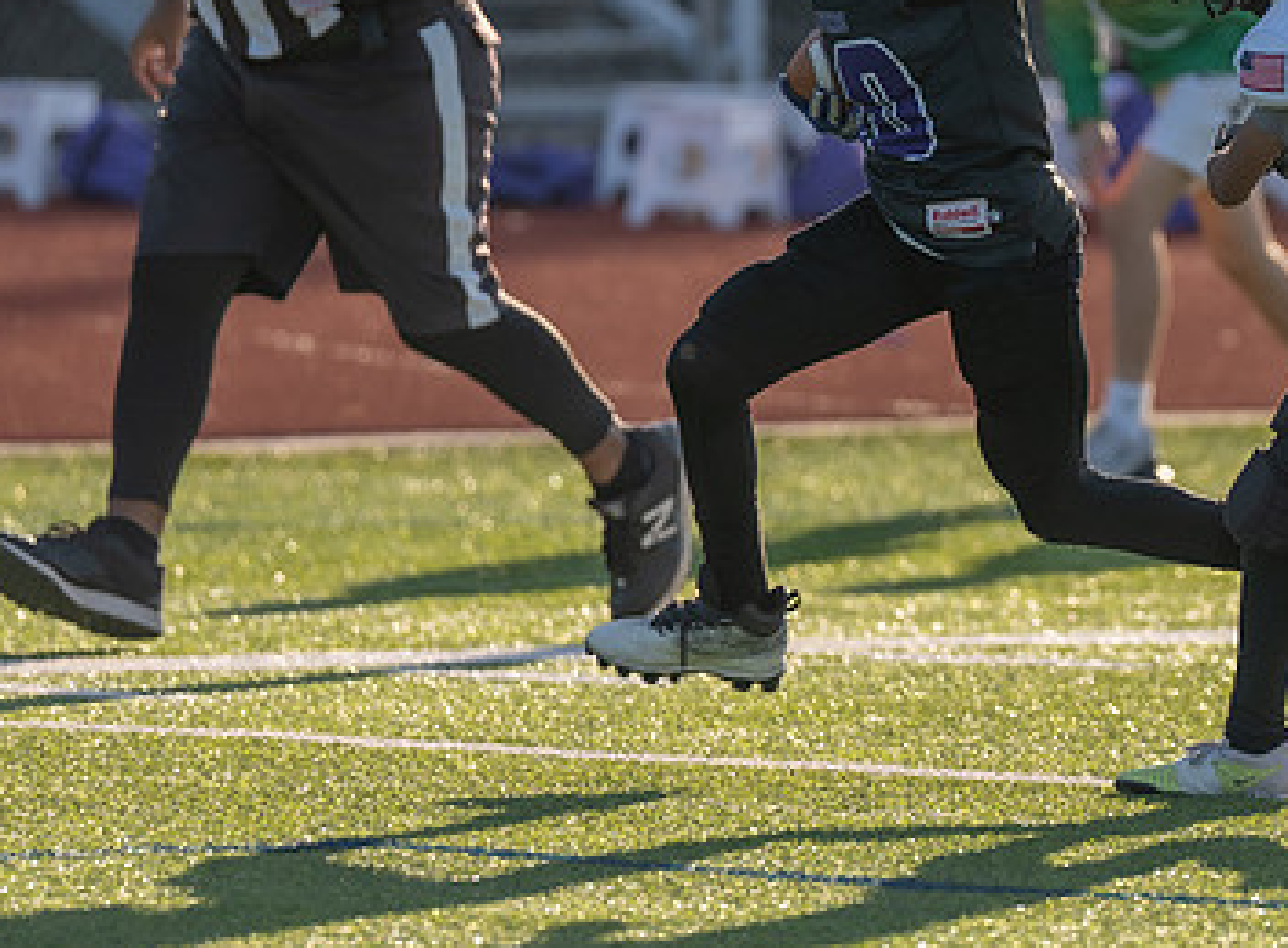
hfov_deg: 3.2
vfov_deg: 2.4
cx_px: 1092
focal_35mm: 617
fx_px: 22802
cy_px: 345
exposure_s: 1/1250
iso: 100
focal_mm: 200
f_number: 2.8
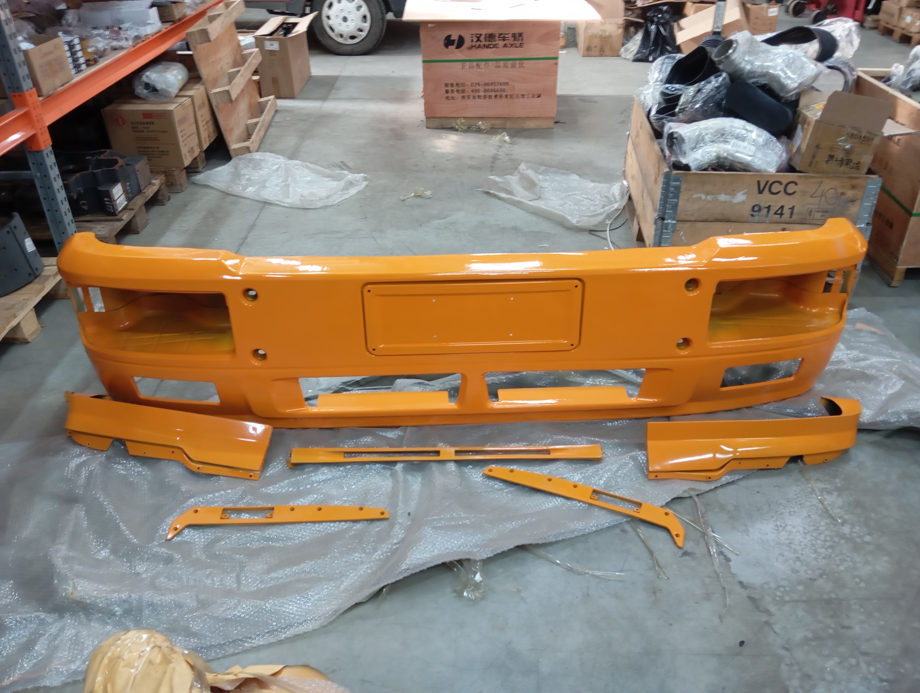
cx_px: 460
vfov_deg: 49.9
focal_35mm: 28
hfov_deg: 63.4
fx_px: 745
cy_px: 346
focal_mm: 4.22
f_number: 1.8
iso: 1206
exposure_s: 1/25
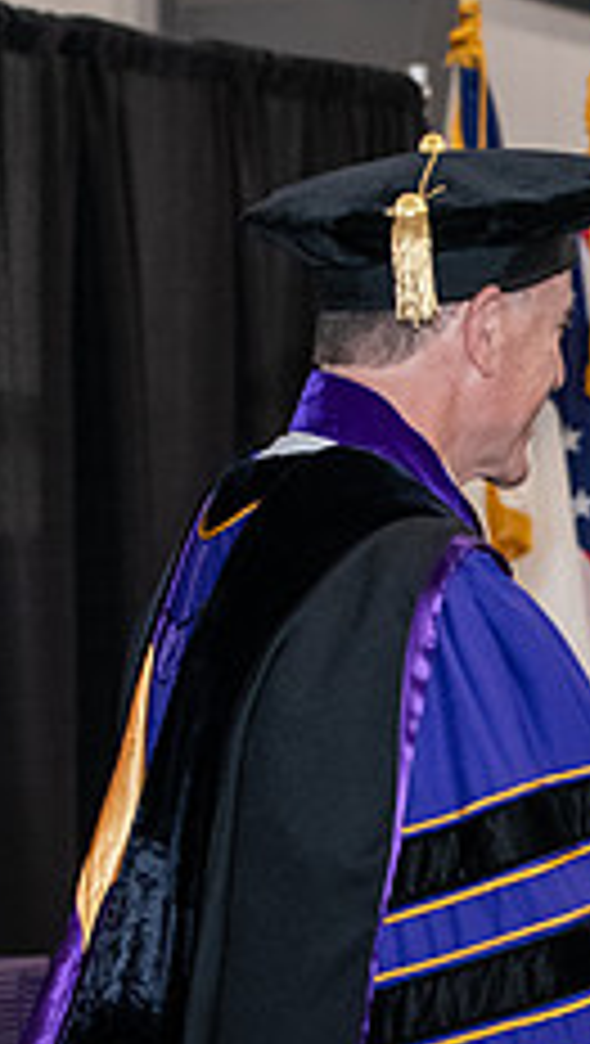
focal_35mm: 183
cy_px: 695
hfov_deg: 6.6
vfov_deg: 11.7
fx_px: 5075
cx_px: 815
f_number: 5
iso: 2500
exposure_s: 1/200
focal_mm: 70
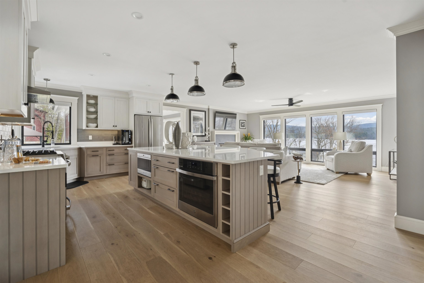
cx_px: 212
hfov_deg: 95.0
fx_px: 194
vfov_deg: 72.1
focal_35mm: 16
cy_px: 142
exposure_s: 1/20
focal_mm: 16.5
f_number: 9
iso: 400
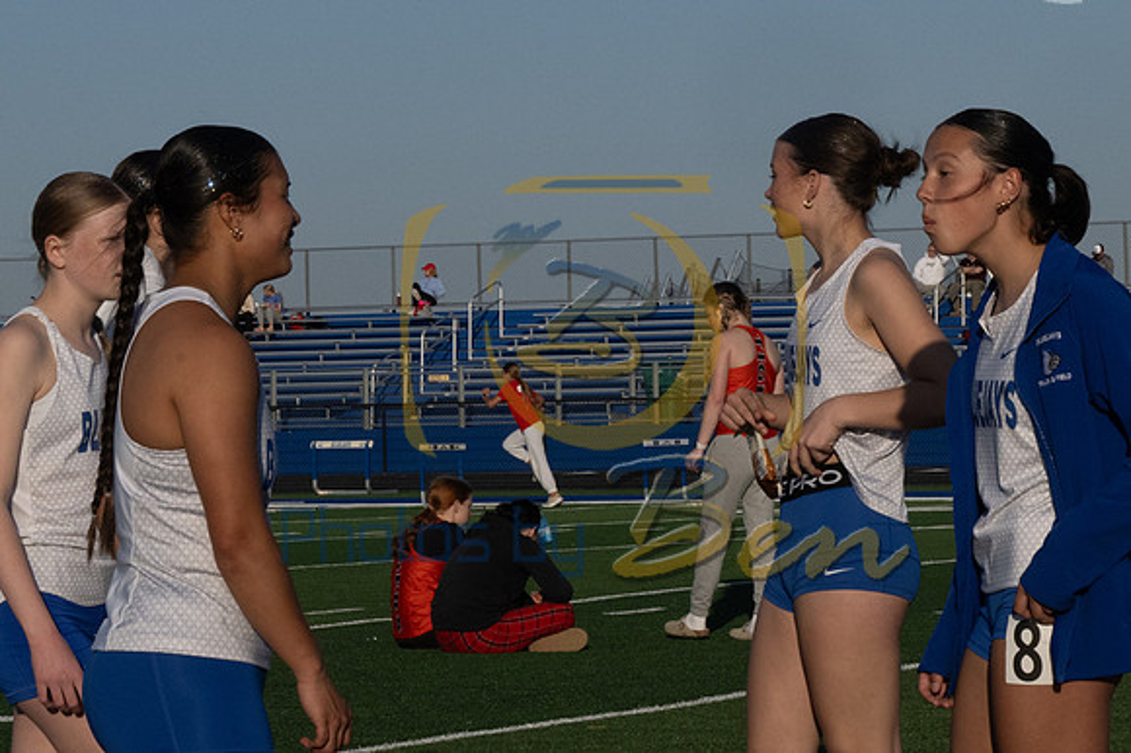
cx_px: 820
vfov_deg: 8.5
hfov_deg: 12.7
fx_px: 5050
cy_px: 176
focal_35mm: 161
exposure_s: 1/1000
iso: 1000
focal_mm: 70
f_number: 20
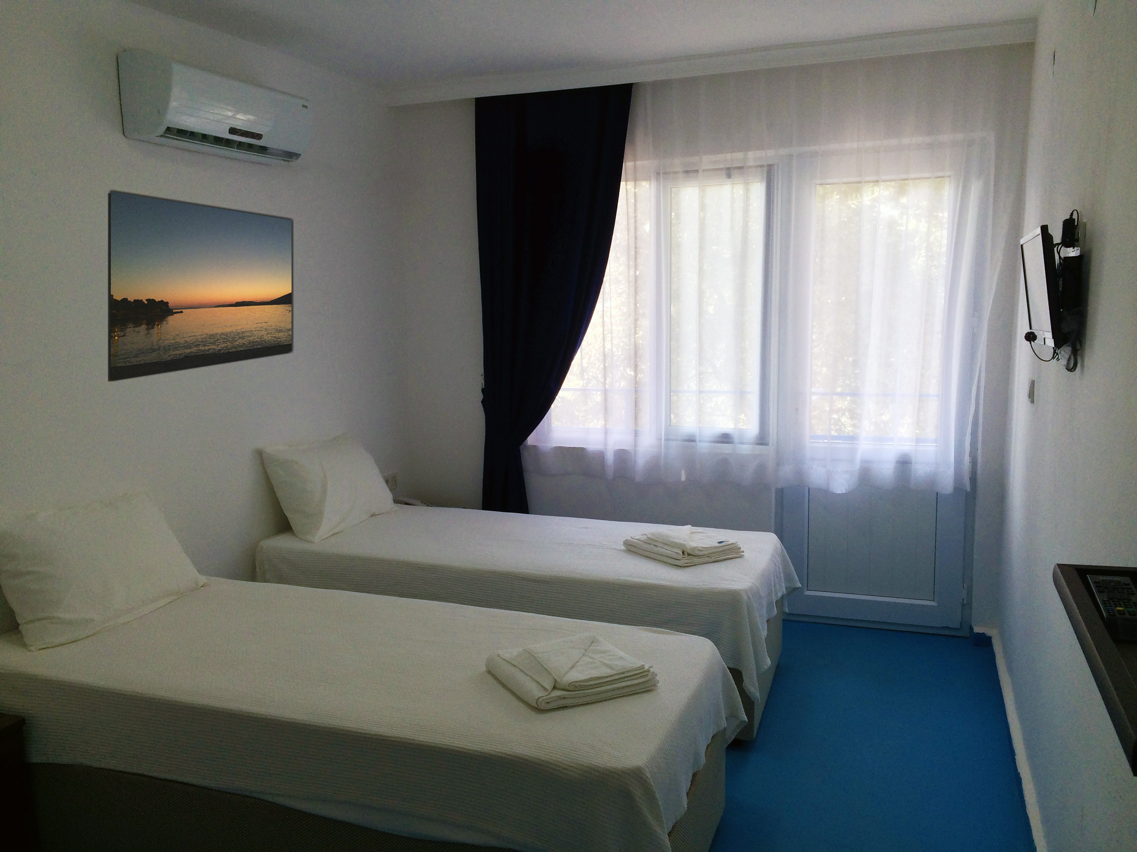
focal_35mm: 29
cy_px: 426
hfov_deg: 61.7
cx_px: 568
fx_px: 953
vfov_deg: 48.2
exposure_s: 1/100
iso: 64
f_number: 2.2
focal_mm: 4.15
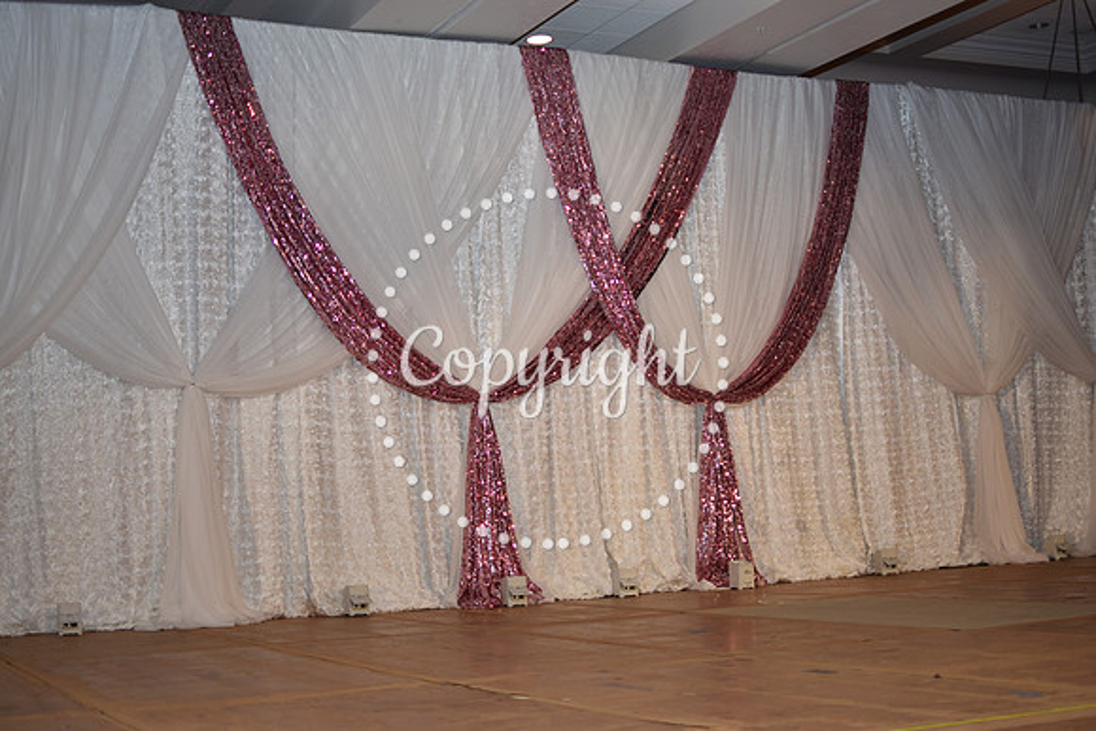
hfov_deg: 37.8
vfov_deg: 25.8
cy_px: 366
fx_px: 1599
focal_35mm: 52
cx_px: 548
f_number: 2
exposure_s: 1/125
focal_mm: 35
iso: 100
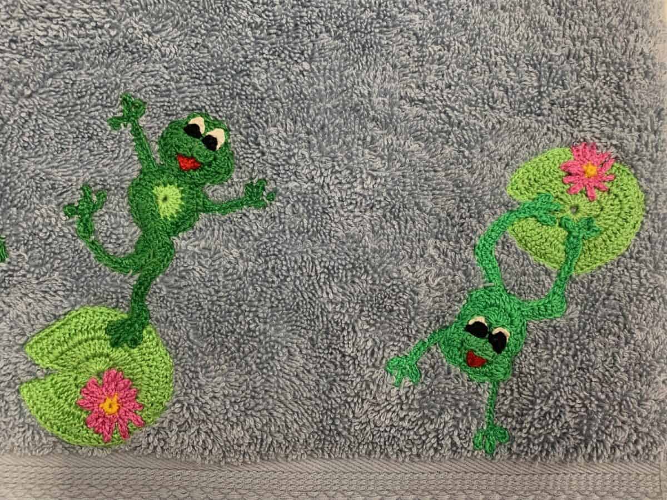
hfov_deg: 67.3
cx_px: 334
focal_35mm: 26
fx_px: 501
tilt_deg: -83.2
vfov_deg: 53.1
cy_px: 250
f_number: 1.8
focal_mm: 4.25
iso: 80
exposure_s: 1/50
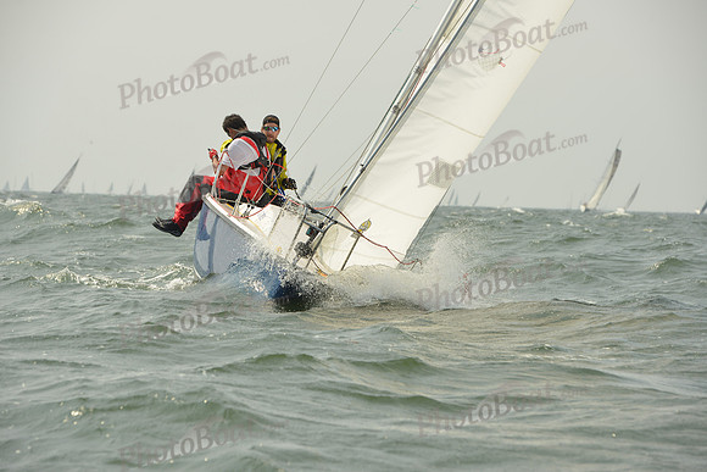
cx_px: 354
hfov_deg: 12.4
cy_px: 236
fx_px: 3241
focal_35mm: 165
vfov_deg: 8.3
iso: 320
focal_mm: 165
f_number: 9
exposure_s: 1/1250
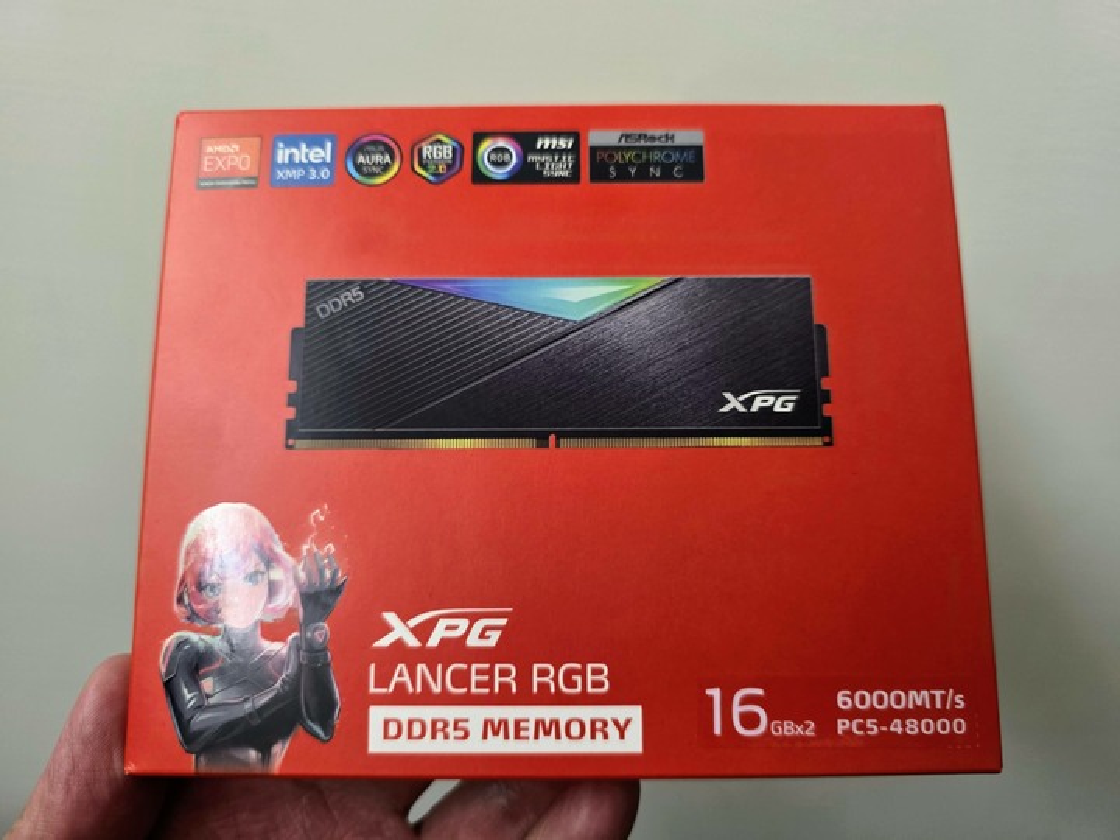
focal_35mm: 23
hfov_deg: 73.9
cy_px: 420
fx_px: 744
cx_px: 560
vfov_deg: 58.9
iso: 250
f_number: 1.7
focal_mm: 6.3
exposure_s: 1/53
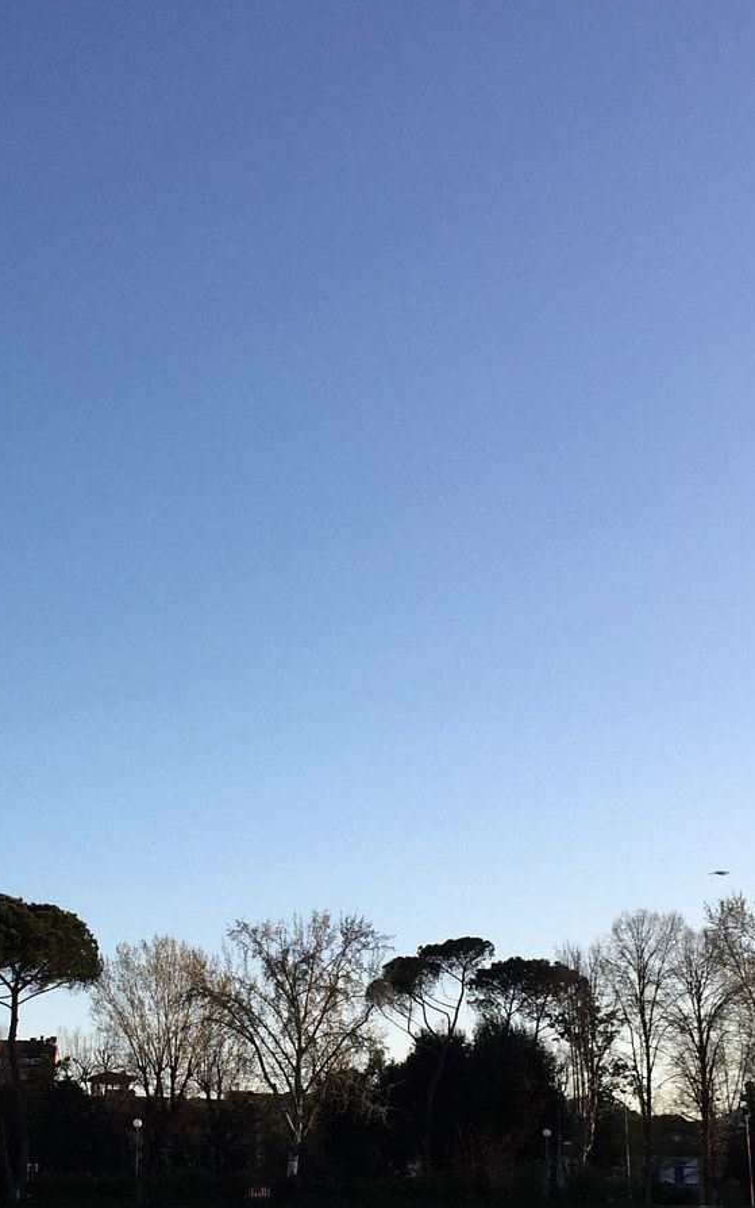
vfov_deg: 36.4
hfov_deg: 23.4
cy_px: 831
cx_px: 232
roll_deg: -0.4
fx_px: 1810
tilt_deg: +14.4
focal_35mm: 55
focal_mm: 4.15
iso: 32
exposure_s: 1/618
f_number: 2.2
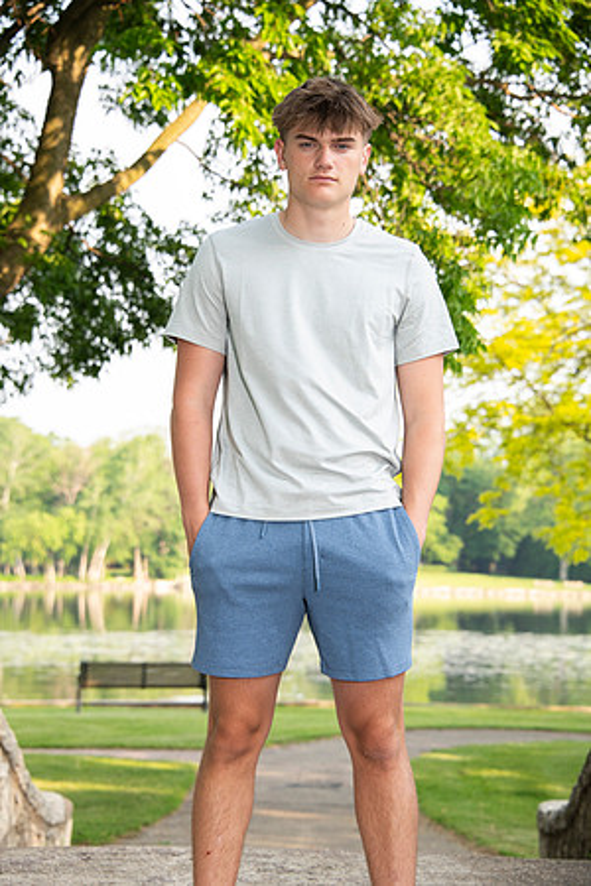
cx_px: 296
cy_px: 443
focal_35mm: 100
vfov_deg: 20.4
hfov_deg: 13.7
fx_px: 2462
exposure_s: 1/160
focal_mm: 100
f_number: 7.1
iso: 320
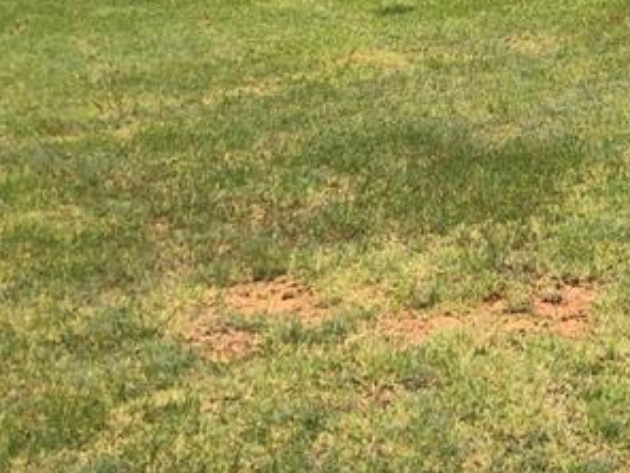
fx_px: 1765
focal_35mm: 97
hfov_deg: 19.5
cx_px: 675
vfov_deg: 14.5
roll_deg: +0.1
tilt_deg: -1.2
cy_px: -168
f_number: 1.8
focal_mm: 3.99
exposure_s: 1/2114
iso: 20
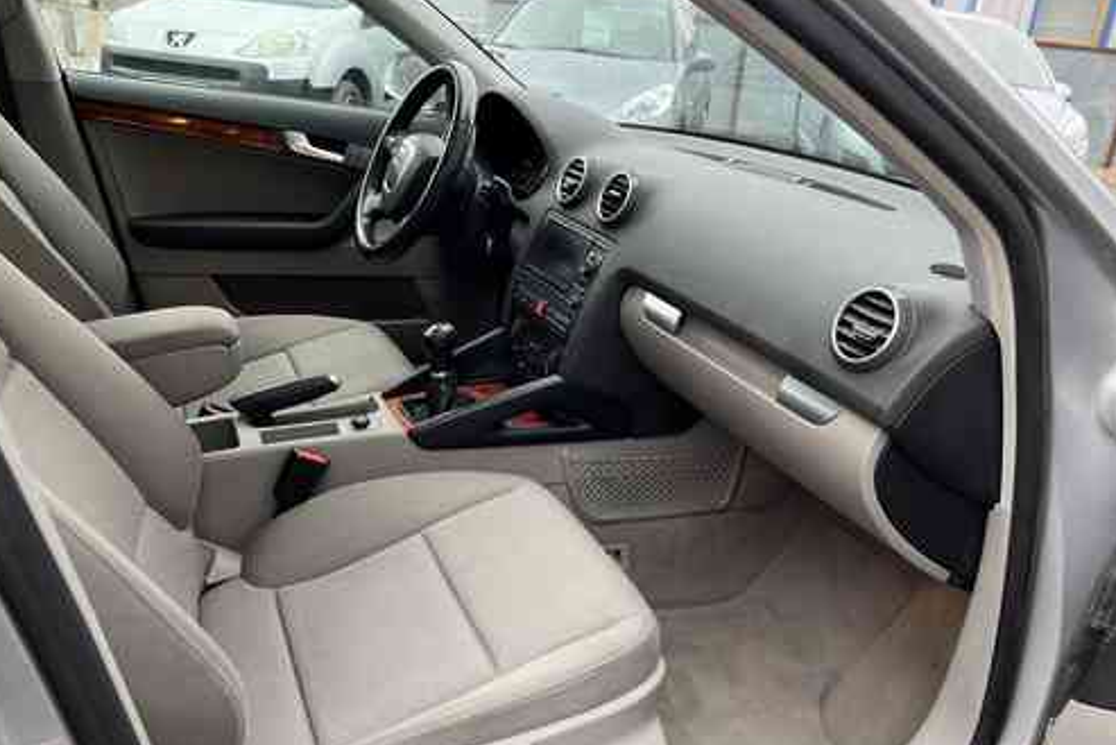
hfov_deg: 65.5
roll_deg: -4.1
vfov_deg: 46.4
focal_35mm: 28
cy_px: 409
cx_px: 546
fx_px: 868
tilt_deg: -23.4
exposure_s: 1/103
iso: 125
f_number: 1.5
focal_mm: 5.7
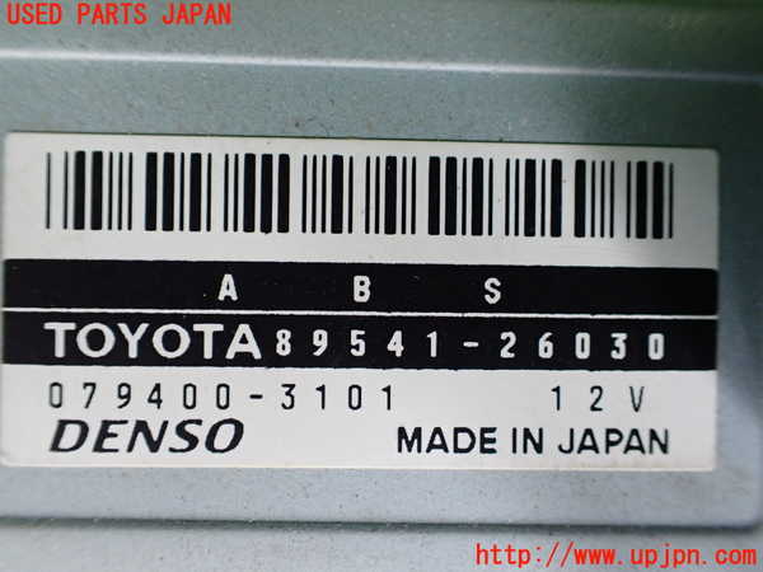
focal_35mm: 30
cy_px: 286
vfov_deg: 46.8
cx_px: 382
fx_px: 661
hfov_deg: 60.0
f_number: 2.3
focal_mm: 5.4
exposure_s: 1/125
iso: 640
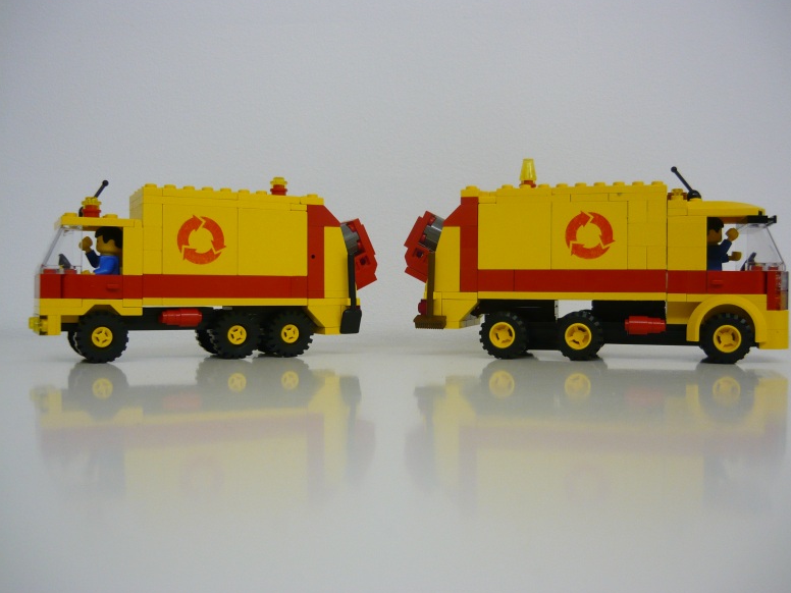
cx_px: 407
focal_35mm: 34
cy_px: 292
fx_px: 777
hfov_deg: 53.9
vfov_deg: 41.8
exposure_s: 1/30
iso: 160
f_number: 2.8
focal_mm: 5.5
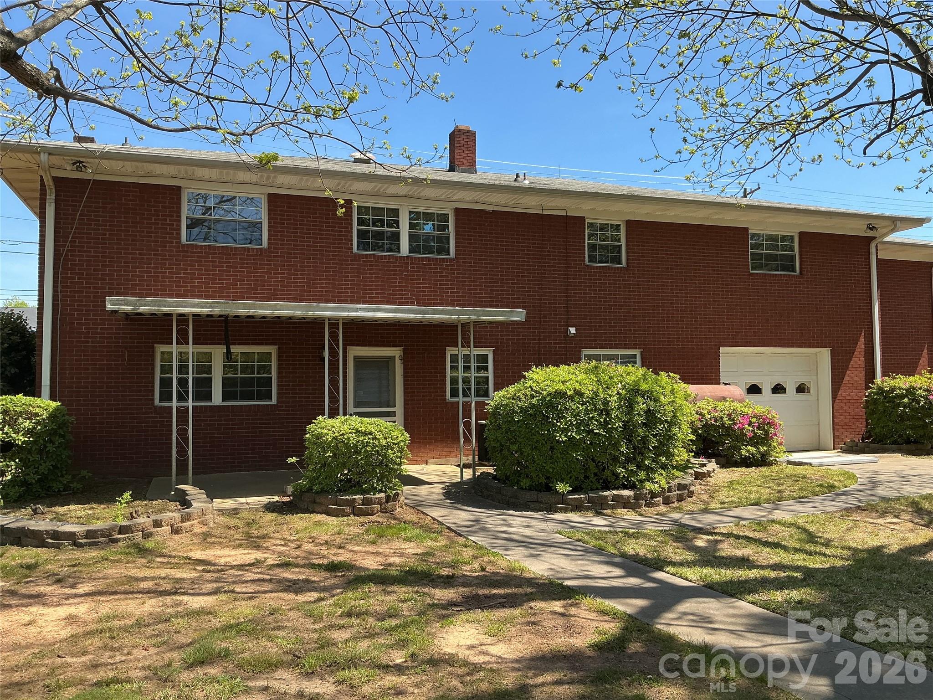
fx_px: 782
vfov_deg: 48.2
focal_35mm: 29
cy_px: 350
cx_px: 466
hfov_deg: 61.7
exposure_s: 1/759
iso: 25
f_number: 1.8
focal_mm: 3
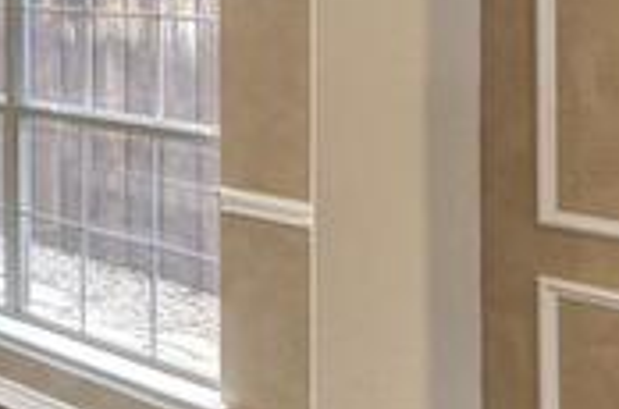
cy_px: 44
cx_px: -292
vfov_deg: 21.7
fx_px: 1043
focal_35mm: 61
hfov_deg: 25.5
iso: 400
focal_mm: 11
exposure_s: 1/5
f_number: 8
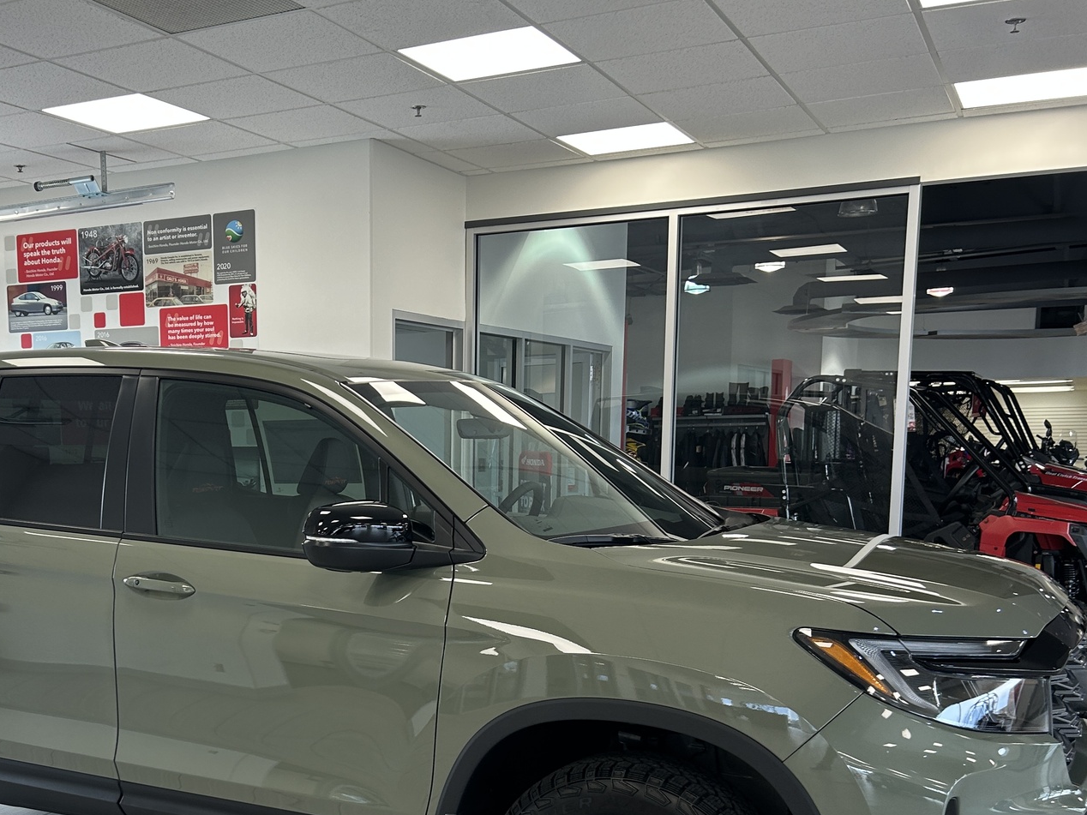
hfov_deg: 43.8
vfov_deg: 33.5
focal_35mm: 42
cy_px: 629
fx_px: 1319
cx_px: 321
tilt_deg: -10.2
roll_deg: +2.9
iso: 50
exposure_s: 1/120
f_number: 1.5
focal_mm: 5.7
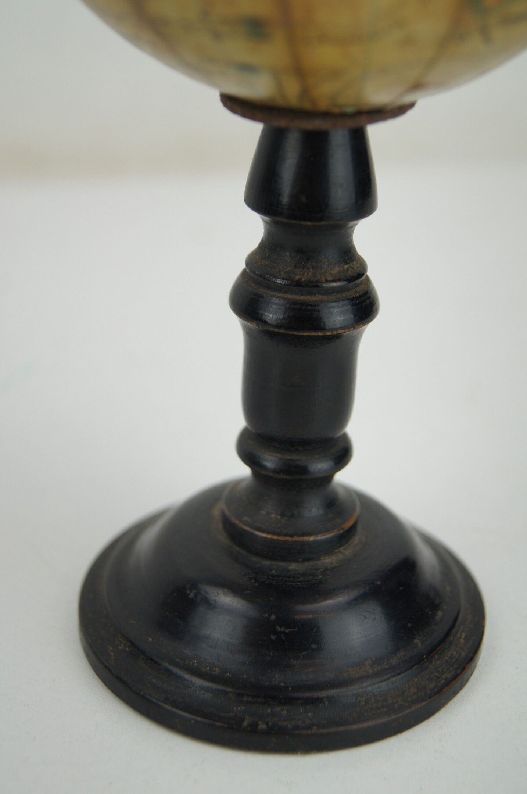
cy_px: 397
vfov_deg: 33.4
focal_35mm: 60
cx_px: 264
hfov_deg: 22.6
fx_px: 1321
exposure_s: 1/160
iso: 250
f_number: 5
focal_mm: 40
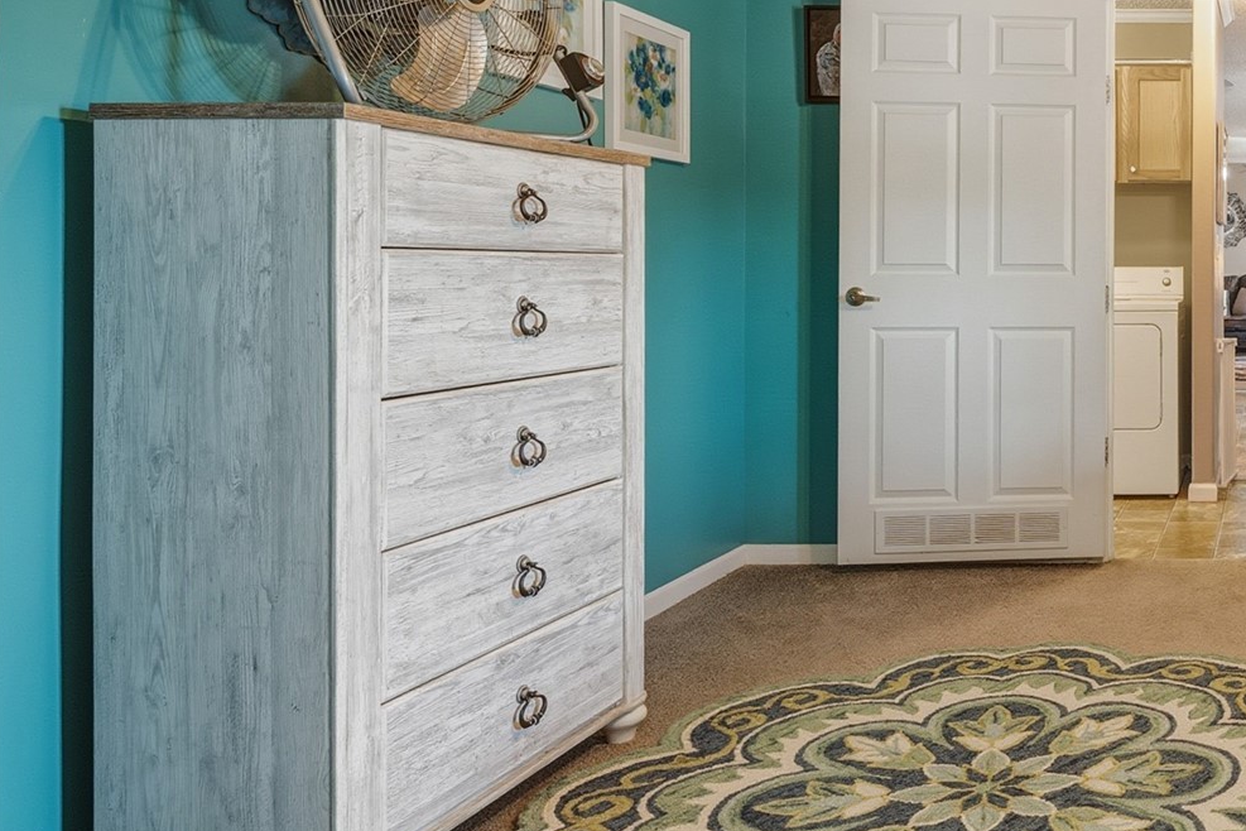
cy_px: 249
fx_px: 1142
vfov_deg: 39.3
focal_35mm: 33
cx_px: 1279
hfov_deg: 46.6
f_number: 8
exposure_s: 1/25
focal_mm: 16
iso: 160
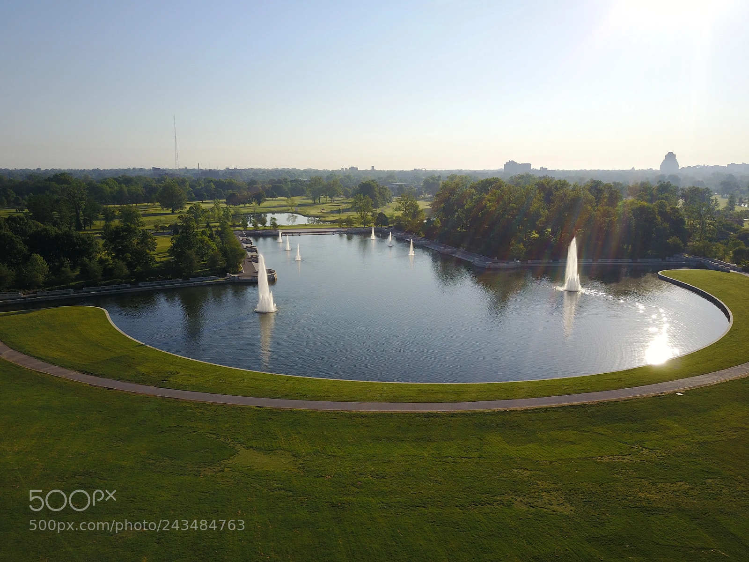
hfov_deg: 67.3
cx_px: 374
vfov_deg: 53.1
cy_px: 281
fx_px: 563
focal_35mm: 26
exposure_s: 1/521
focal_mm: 4.73
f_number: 2.2
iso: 100
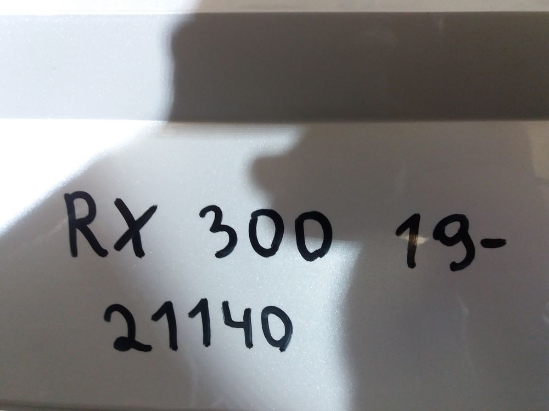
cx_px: 274
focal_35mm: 28
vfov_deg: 49.7
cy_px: 206
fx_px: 444
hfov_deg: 63.4
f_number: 1.9
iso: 160
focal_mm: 3.7
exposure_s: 1/17
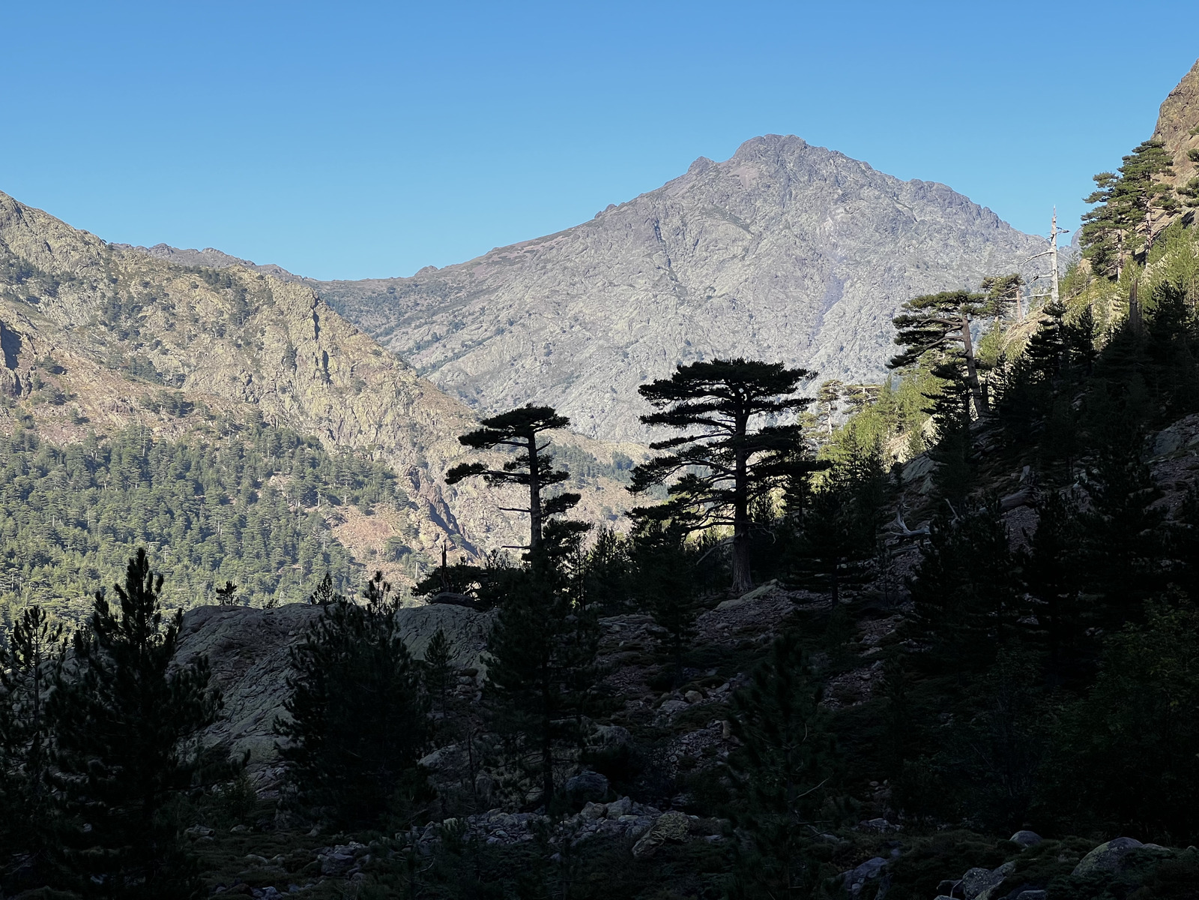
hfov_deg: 25.3
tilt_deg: -0.4
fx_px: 2667
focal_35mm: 77
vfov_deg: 19.1
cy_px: 450
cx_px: 600
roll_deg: -0.6
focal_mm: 9
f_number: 2.8
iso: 32
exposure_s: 1/536
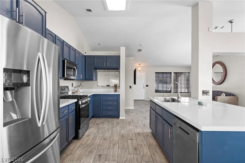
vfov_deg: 64.6
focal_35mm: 19
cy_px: 82
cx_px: 122
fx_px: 129
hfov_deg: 86.9
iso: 500
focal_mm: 19
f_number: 8
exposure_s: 1/6
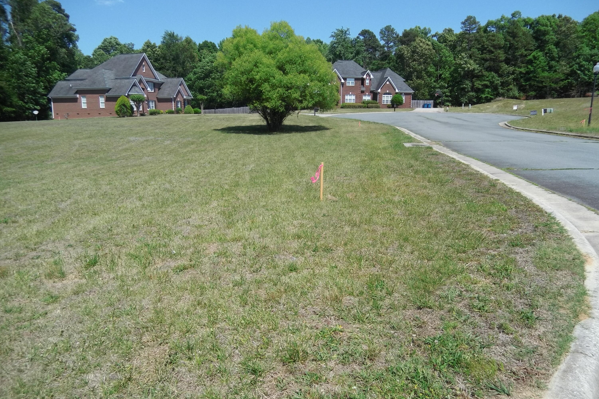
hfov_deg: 69.4
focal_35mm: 26
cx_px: 299
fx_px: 433
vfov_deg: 49.6
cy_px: 201
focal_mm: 4.5
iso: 100
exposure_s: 1/1250
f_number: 3.5
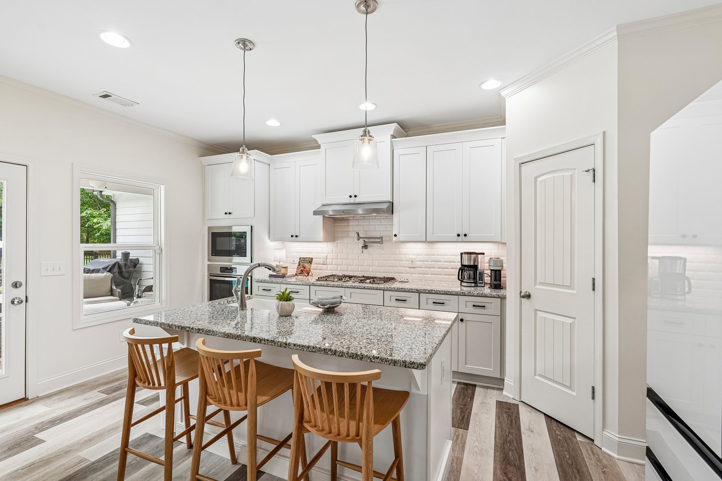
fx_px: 331
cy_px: 240
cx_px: 361
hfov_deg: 95.0
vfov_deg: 72.0
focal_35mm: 16
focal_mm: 16.5
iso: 800
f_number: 8
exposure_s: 1/40
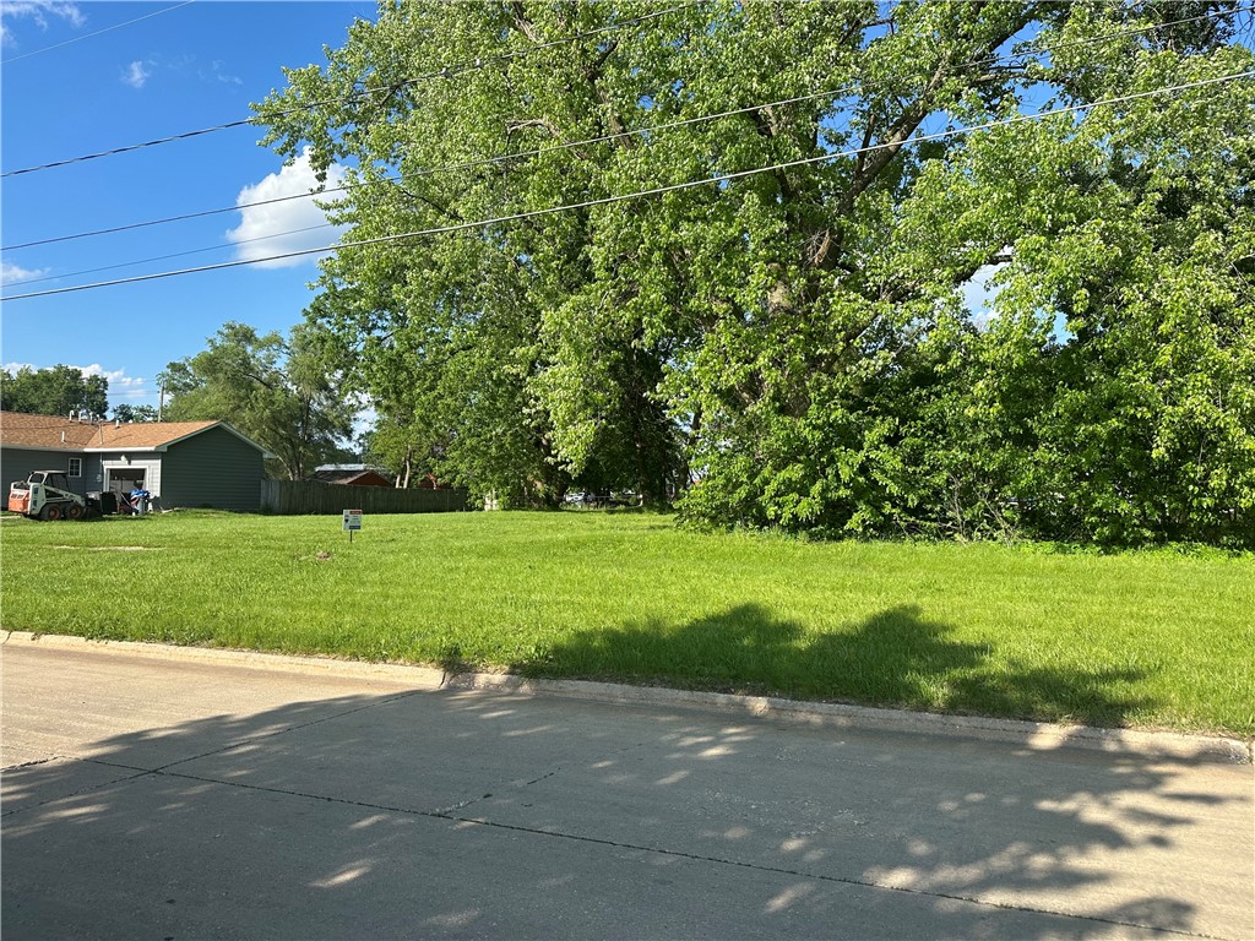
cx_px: 628
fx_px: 870
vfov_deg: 56.8
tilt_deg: +2.4
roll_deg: +0.4
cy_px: 470
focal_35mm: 24
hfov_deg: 71.6
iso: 80
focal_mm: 6.86
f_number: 1.78
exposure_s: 1/2591
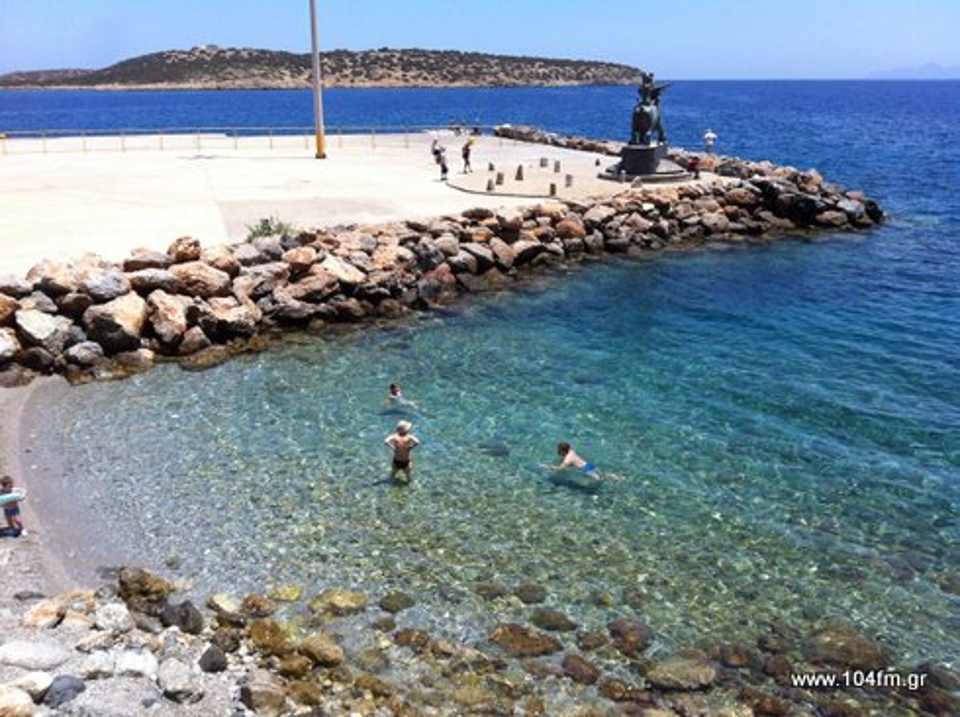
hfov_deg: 52.7
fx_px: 969
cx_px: 480
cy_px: 358
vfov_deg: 40.6
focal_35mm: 35
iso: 80
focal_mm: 3.85
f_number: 2.8
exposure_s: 1/1484
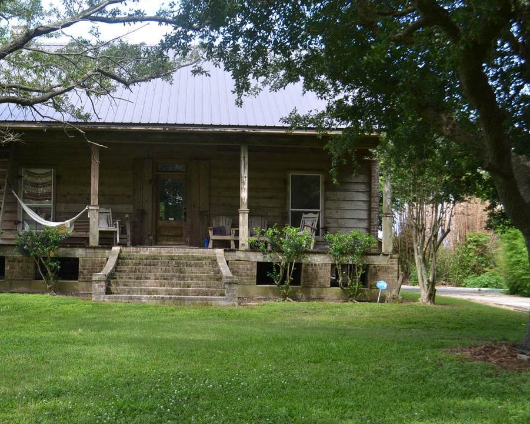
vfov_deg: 29.1
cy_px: 208
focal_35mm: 52
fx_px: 816
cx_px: 200
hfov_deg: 35.8
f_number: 5.6
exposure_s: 1/125
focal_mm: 26
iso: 140
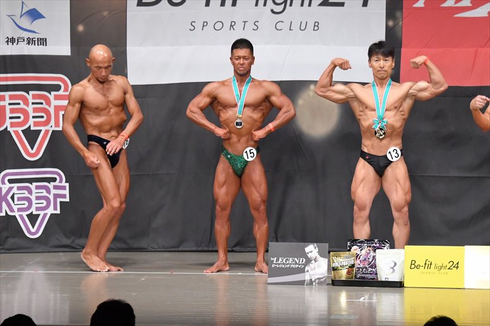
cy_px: 163
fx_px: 2544
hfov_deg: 11.0
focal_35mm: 187
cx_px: 245
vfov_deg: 7.3
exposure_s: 1/400
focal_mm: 125
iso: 6400
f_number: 5.6
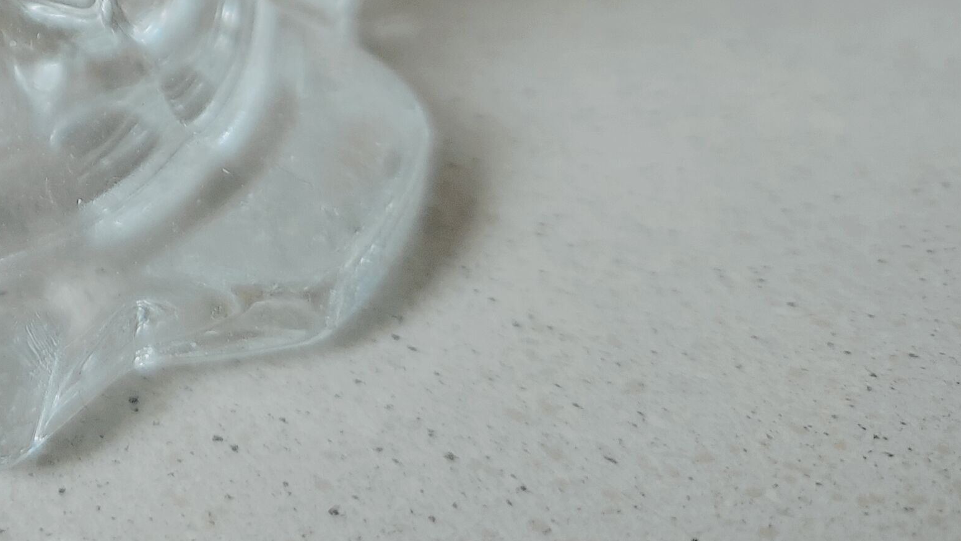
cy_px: -381
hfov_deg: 26.6
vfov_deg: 14.8
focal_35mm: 73
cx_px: -102
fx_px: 1860
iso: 752
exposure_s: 1/33
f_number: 1.79
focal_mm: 4.74
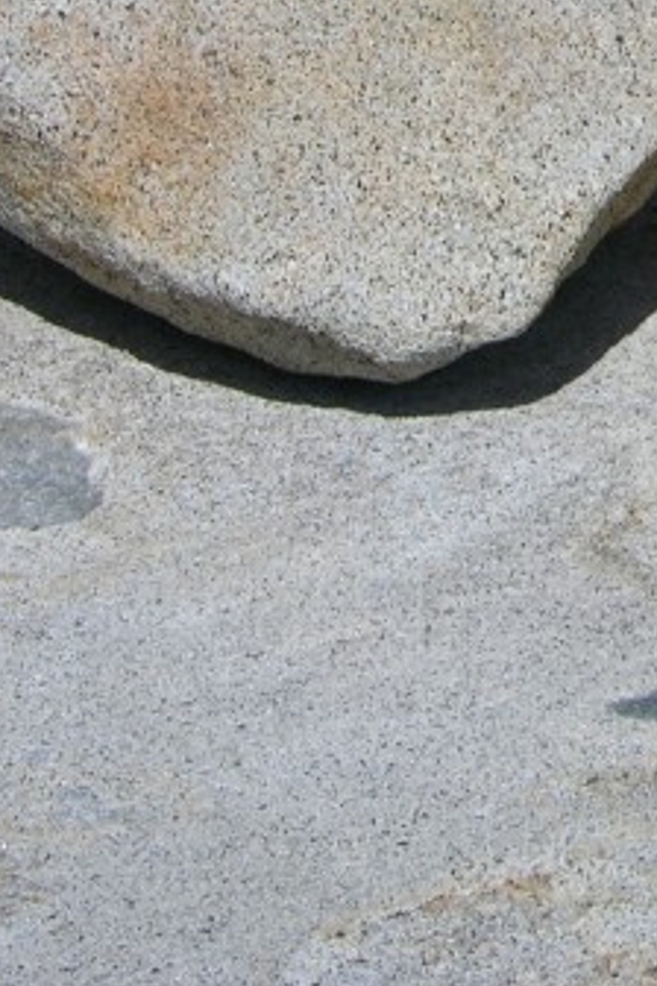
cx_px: 1129
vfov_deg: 11.8
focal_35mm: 171
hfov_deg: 7.8
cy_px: -129
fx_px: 4681
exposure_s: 1/382
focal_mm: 13.7
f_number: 6.9
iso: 50
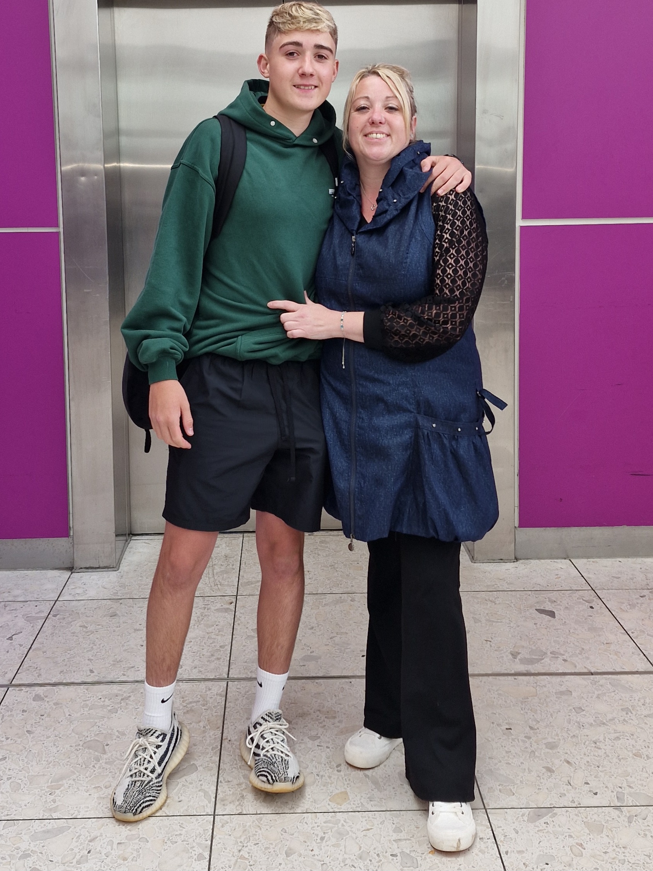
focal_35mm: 23
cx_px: 326
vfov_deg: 73.9
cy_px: 436
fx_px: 579
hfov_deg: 58.9
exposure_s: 1/101
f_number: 1.8
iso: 50
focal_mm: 5.54
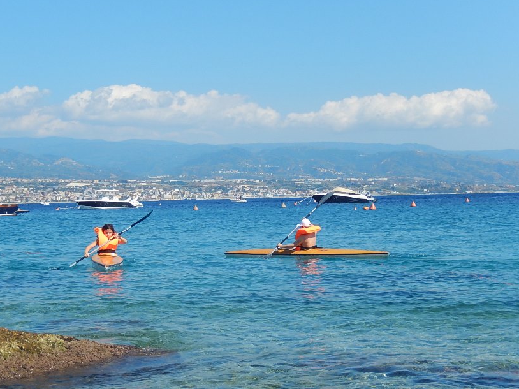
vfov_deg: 20.1
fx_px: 1094
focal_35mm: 73
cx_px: 202
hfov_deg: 26.6
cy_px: 221
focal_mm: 10.4
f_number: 4.6
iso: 125
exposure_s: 1/800
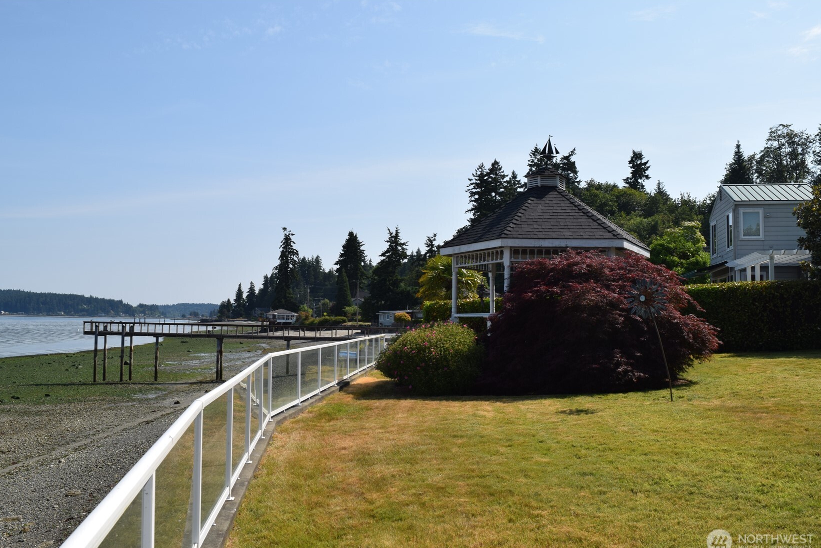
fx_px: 707
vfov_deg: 42.3
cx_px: 404
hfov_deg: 60.3
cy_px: 278
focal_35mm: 31
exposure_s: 1/200
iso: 100
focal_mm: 20
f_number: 11
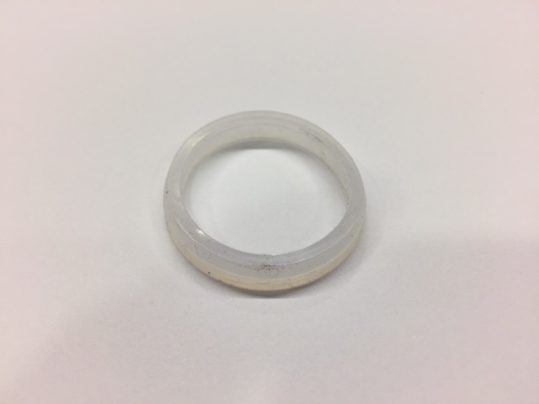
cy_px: 202
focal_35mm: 29
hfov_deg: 61.7
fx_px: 452
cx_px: 270
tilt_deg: -53.7
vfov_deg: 48.2
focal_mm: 4.15
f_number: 2.2
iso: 32
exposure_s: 1/50
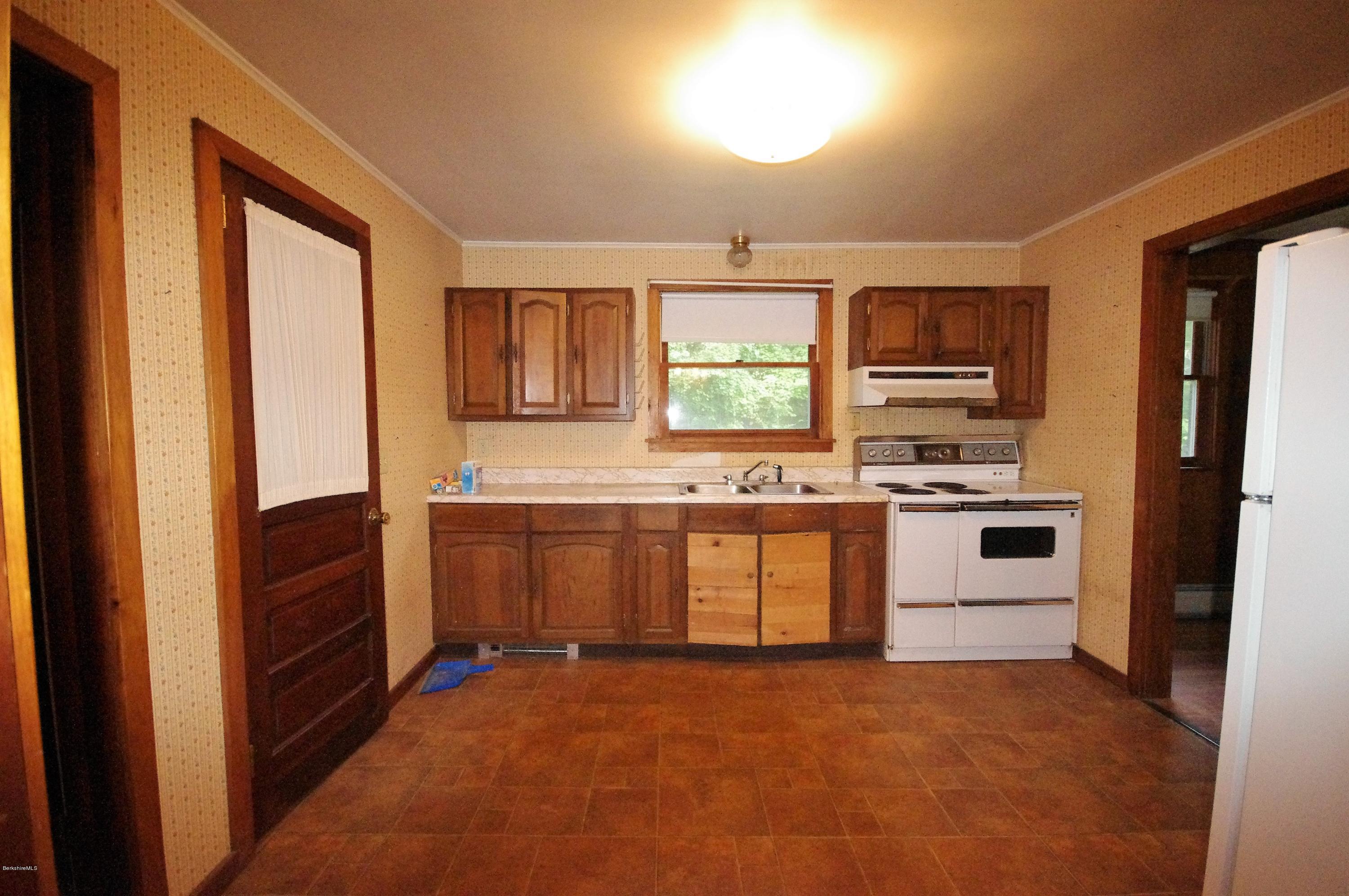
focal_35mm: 15
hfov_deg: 100.5
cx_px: 674
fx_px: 561
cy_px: 448
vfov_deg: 77.2
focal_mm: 10
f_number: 5
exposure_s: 1/125
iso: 6400
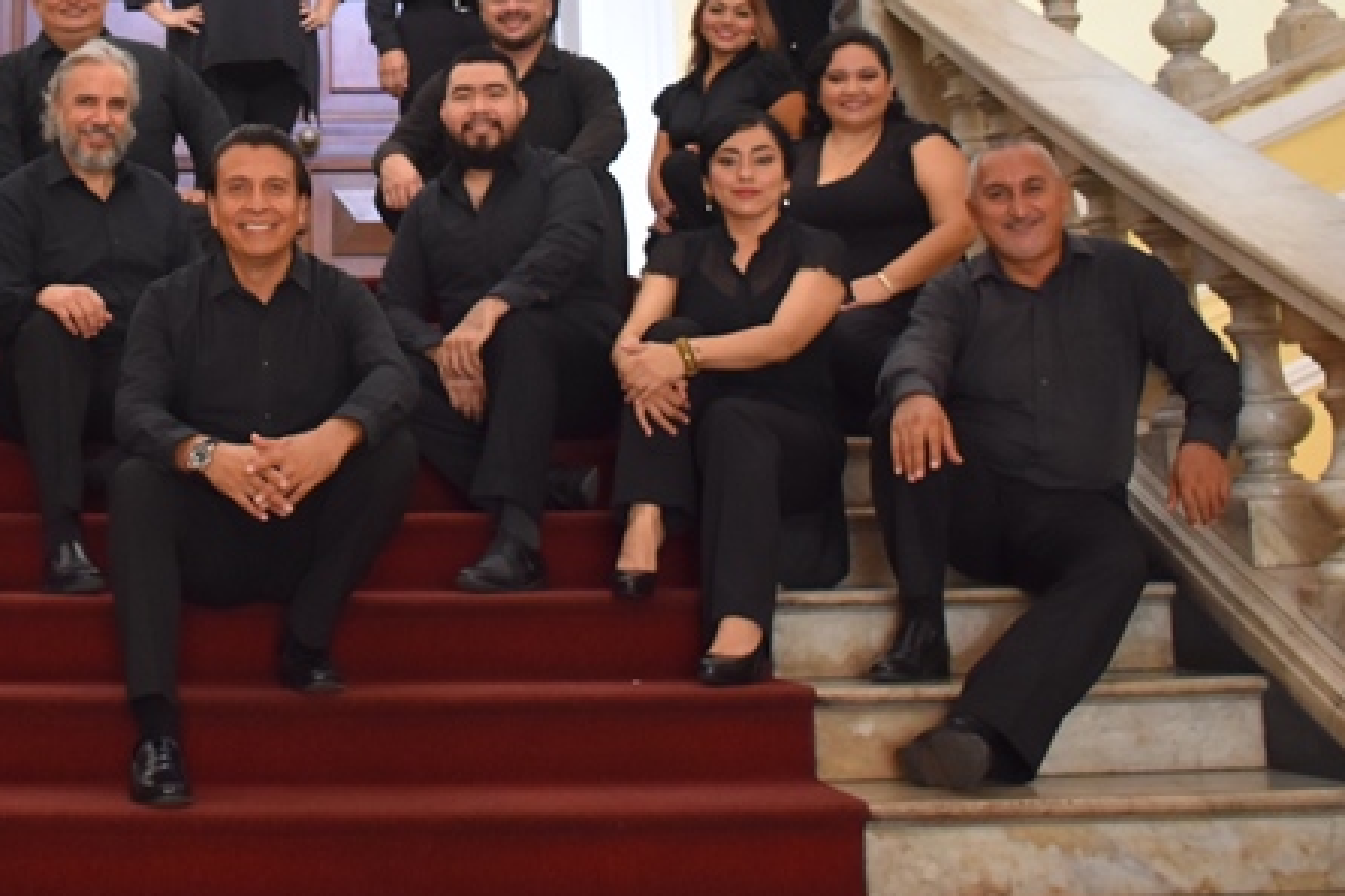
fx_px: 2315
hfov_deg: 31.3
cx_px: 211
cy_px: -8
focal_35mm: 62
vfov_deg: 21.1
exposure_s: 1/125
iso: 800
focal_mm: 18
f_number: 3.5
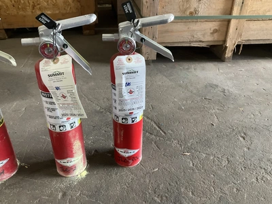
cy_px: 102
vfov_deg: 48.2
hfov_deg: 61.7
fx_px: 228
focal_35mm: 29
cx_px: 136
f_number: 1.8
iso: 200
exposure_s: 1/60
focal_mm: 3
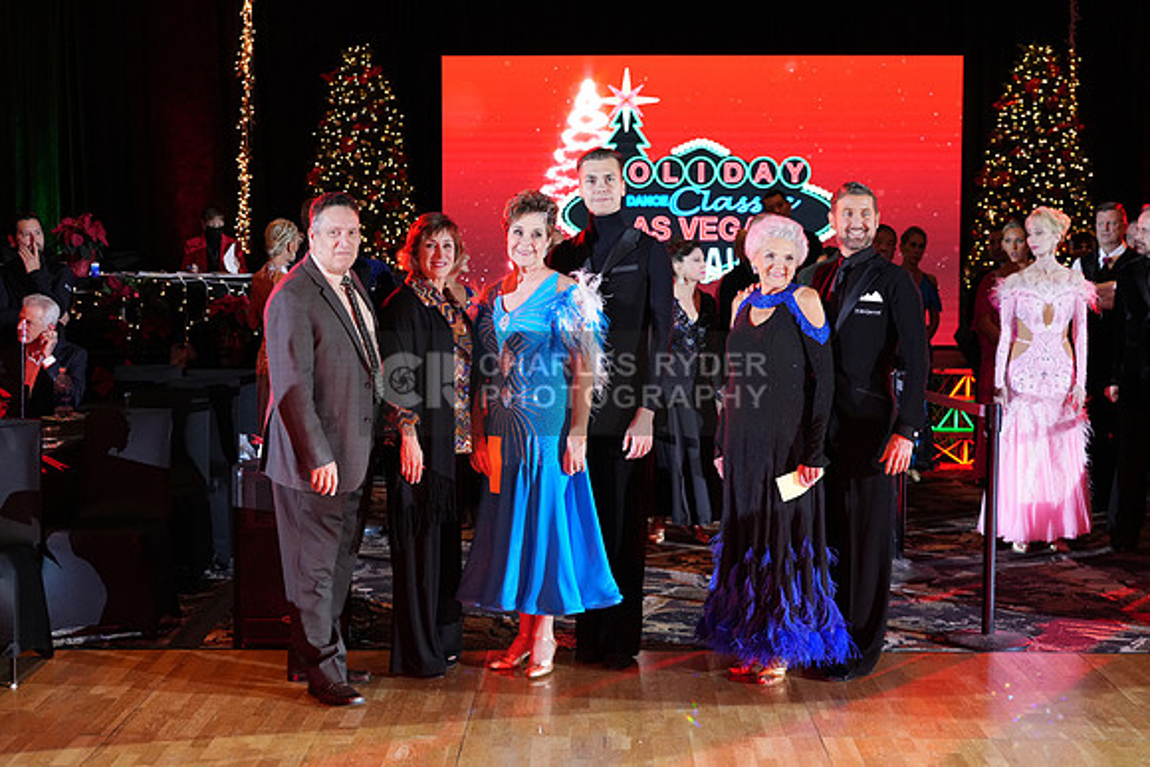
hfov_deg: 38.9
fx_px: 1629
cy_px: 384
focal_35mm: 51
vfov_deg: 26.5
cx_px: 575
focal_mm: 51
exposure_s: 1/200
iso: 2500
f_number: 4.5
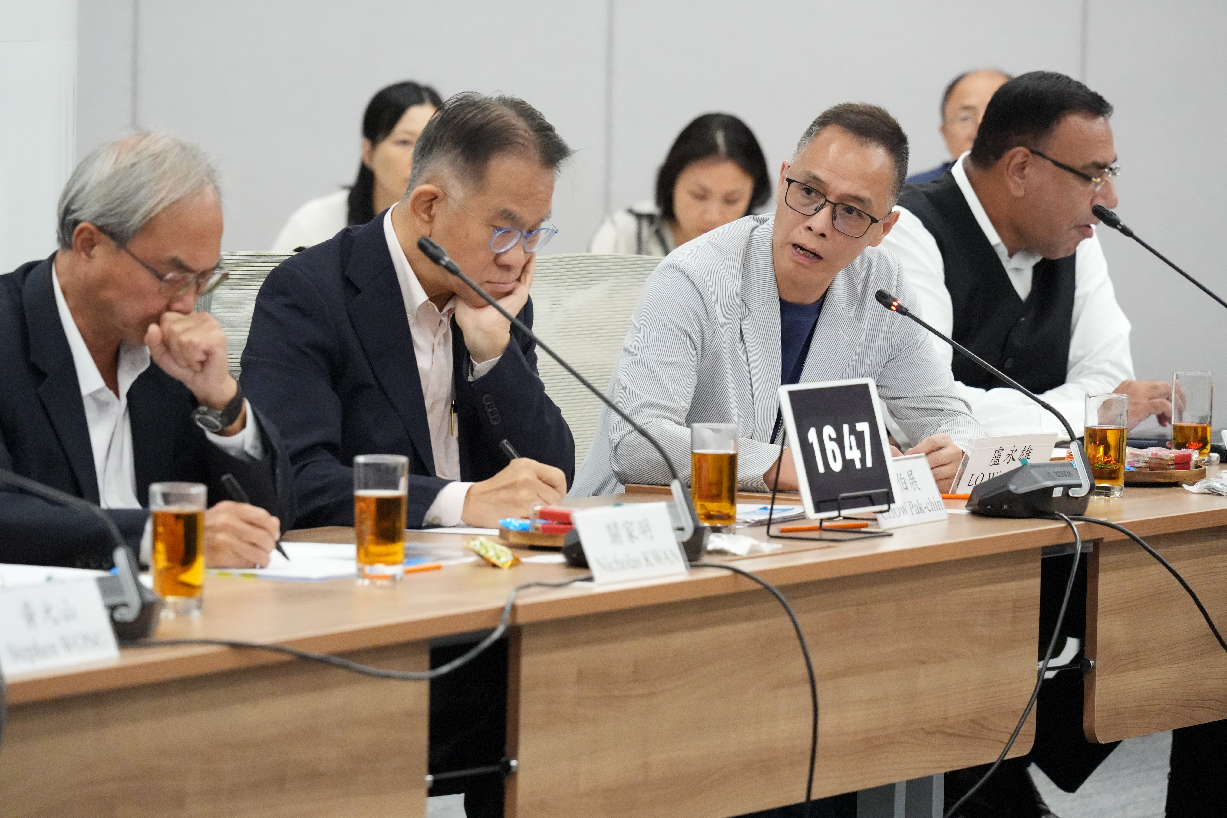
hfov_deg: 11.3
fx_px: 6203
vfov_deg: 7.5
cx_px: 587
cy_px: 383
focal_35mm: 182
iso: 12800
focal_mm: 169
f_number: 4.5
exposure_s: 1/250
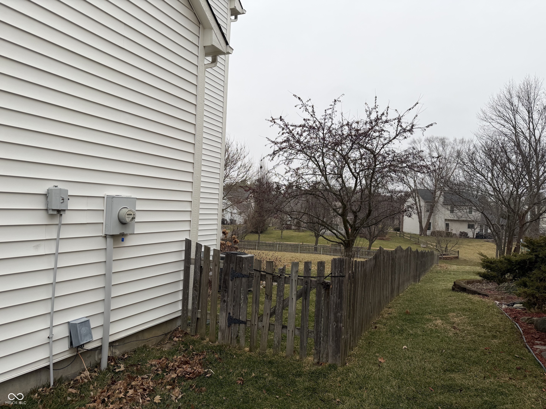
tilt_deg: +1.5
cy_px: 204
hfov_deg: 71.6
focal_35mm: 24
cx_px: 273
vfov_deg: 56.8
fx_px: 379
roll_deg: -2.3
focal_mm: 6.76
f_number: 1.78
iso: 64
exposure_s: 1/259
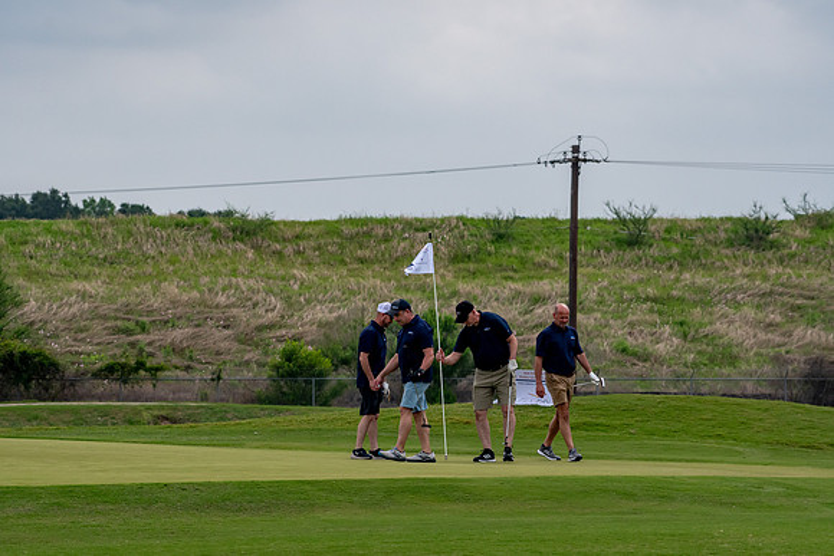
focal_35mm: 315
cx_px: 417
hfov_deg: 6.5
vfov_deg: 4.4
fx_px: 7299
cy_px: 278
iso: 500
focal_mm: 210
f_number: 7.1
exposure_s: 1/2000
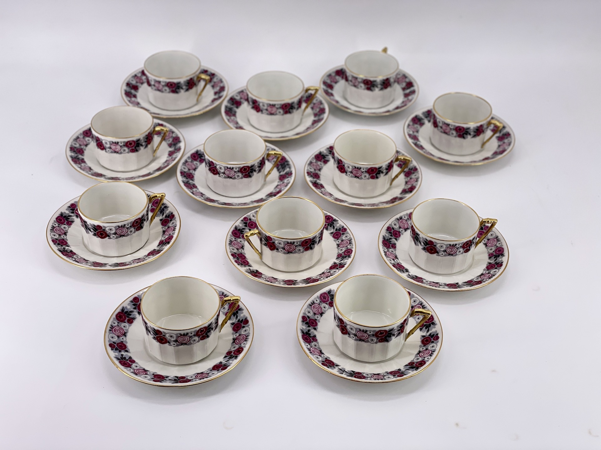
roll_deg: -2.3
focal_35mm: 52
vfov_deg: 28.0
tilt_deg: -38.7
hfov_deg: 36.8
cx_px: 300
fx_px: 903
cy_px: 225
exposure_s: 1/333
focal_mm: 6
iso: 32
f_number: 2
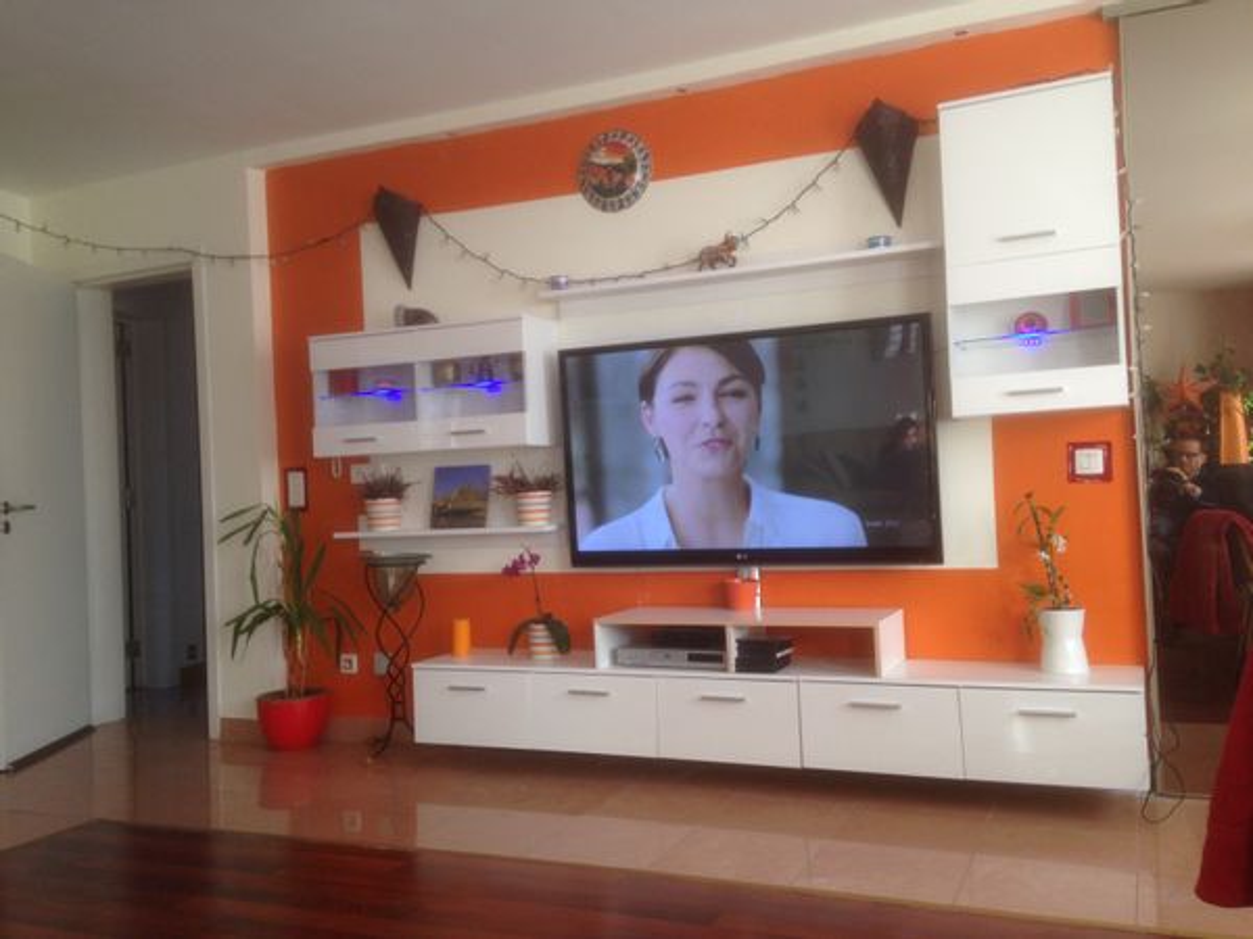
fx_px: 1195
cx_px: 626
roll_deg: +2.3
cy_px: 470
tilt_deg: -0.2
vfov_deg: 42.9
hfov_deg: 55.4
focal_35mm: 33
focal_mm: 4.12
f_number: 2.4
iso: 64
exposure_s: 1/20
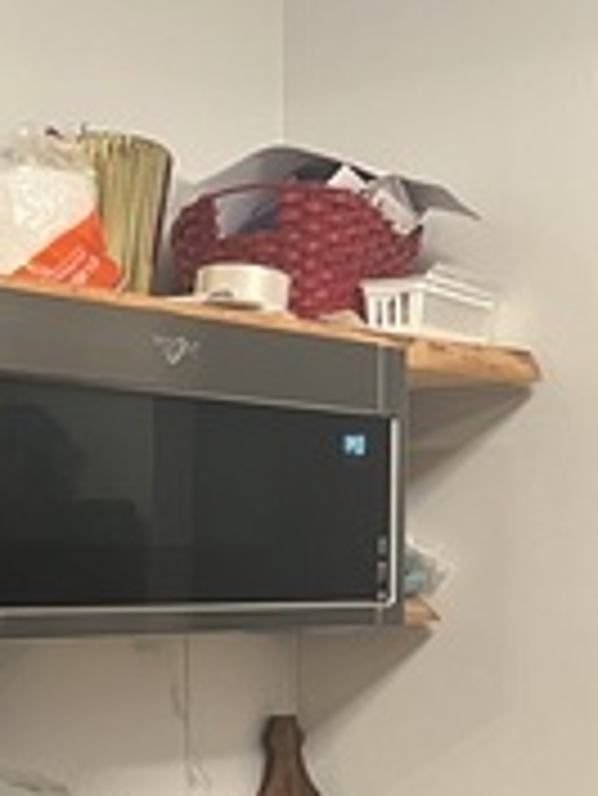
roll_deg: +1.8
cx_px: -36
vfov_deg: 19.0
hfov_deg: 14.8
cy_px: 924
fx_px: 2255
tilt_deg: -7.5
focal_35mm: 98
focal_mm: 5.7
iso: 200
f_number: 1.5
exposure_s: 1/60
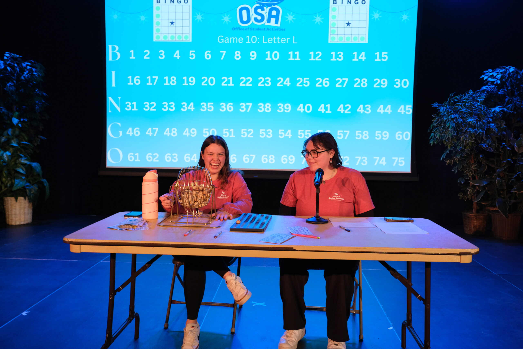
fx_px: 450
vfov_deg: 42.3
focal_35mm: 31
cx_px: 262
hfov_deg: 60.3
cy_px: 174
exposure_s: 1/100
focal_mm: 20.9
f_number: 4.2
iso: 1000
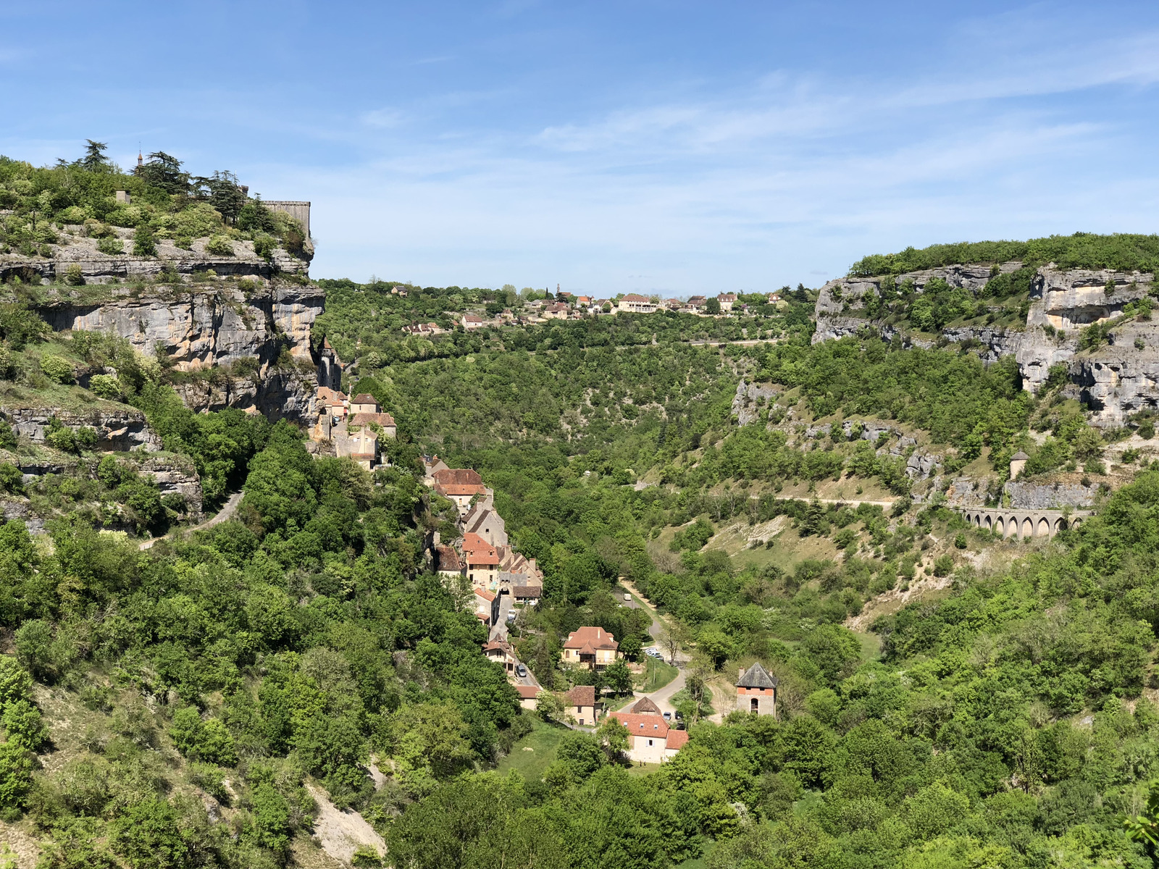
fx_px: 1741
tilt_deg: -2.6
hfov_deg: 36.8
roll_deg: -0.6
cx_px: 580
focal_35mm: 52
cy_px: 434
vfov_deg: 28.0
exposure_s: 1/1171
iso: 16
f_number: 2.4
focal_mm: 6
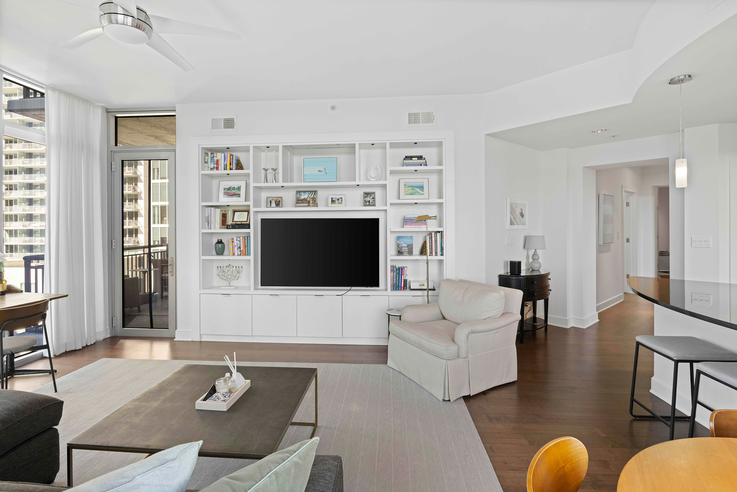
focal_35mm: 17
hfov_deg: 93.3
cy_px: 246
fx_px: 348
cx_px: 368
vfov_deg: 70.4
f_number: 11
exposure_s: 1/6
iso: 400
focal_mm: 17
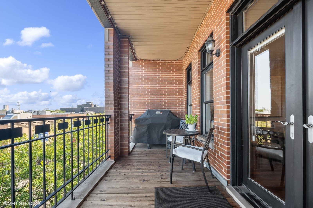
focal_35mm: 14
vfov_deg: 81.1
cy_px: 104
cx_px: 156
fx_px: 122
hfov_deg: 104.3
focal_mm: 14
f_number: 9
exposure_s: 1/15
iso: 100
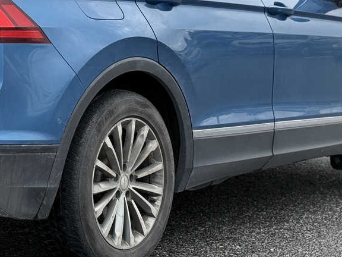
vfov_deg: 12.3
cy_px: 34
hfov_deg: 16.3
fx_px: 1186
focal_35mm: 120
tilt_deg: +0.1
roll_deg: +0.3
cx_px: 59
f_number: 1.78
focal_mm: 6.76
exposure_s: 1/975
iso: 64
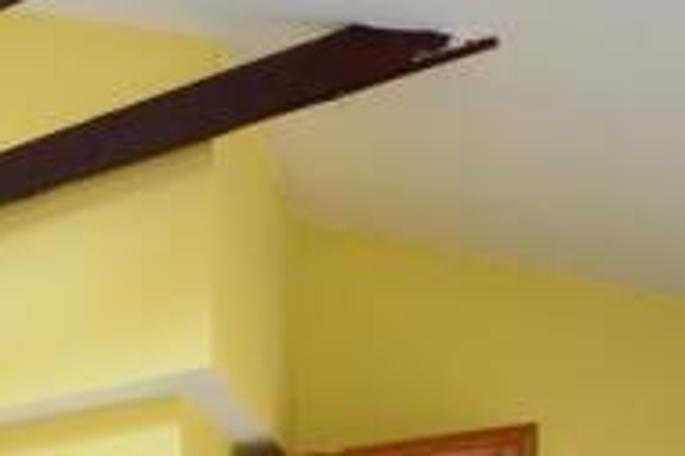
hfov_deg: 28.9
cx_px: -265
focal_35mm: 52
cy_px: 726
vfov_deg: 21.0
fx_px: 989
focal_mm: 10
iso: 250
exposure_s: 1/2.5
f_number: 14
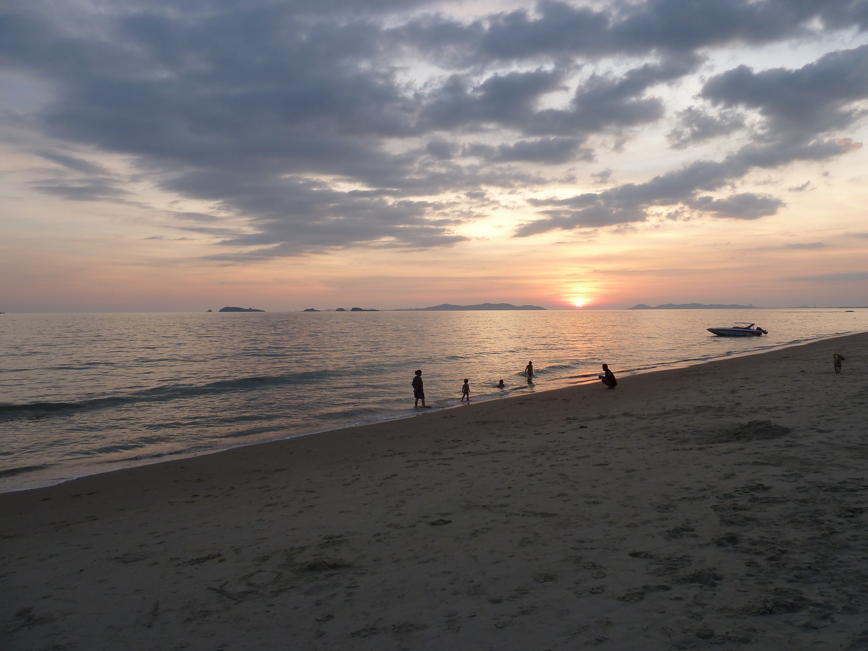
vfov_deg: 54.9
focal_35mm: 25
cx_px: 434
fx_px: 627
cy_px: 326
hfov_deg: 69.4
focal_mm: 4.1
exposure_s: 1/80
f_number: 3.3
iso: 80
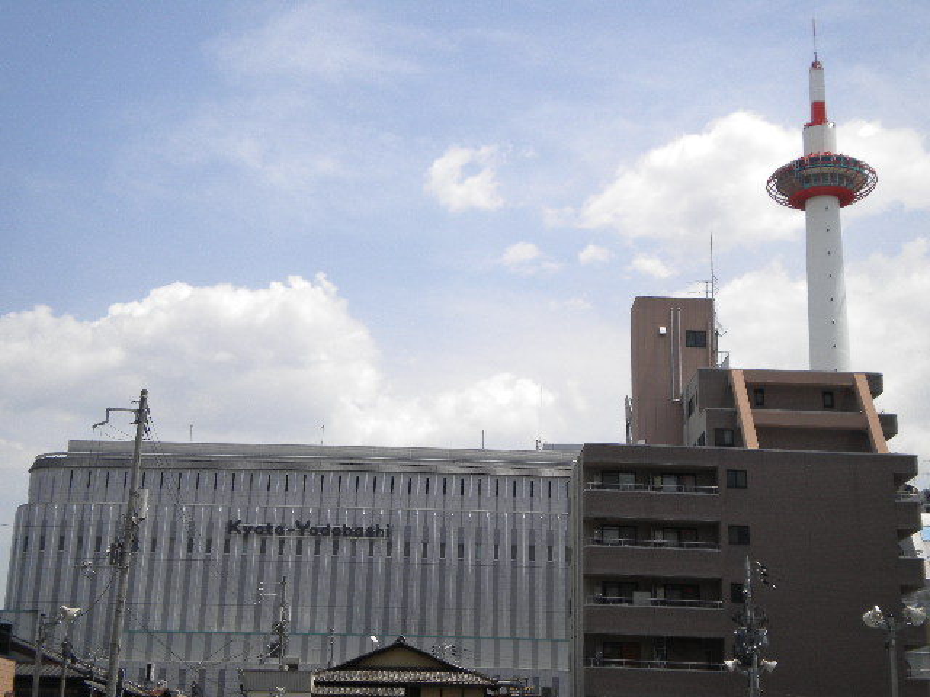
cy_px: 348
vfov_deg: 28.0
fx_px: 1397
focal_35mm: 52
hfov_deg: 36.8
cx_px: 465
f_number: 5.6
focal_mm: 9.3
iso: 80
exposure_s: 1/580
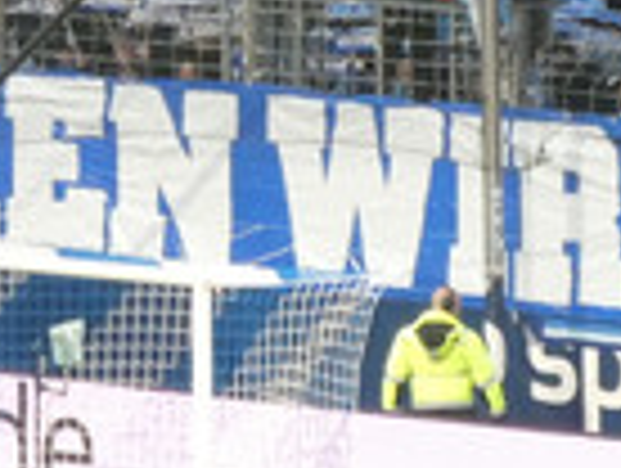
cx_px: -216
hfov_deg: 2.7
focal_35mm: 741
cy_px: -374
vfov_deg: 2.0
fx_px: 13316
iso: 640
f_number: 5.5
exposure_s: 1/80
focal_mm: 28.7
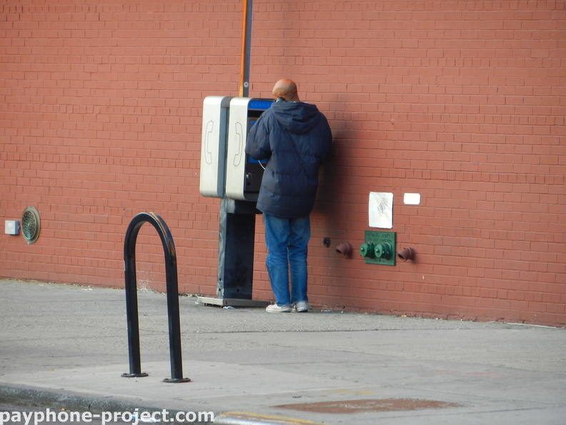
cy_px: 212
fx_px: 4774
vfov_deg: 5.1
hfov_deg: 6.8
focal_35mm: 292
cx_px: 283
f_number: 5.3
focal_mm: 52.6
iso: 160
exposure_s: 1/50
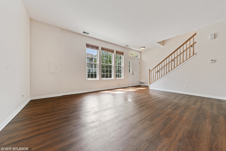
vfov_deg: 90.0
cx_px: 113
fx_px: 75
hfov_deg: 112.6
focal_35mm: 12
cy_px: 76
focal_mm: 12
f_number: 8
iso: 100
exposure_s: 1/6
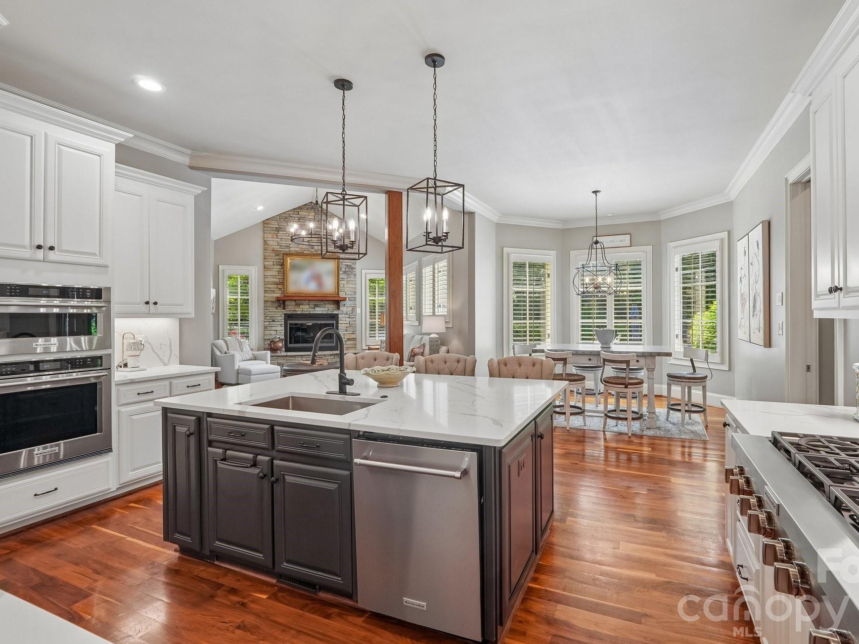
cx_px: 469
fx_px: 422
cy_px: 308
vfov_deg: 74.7
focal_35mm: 17
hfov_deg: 90.8
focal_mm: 10
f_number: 8
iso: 400
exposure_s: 1/8
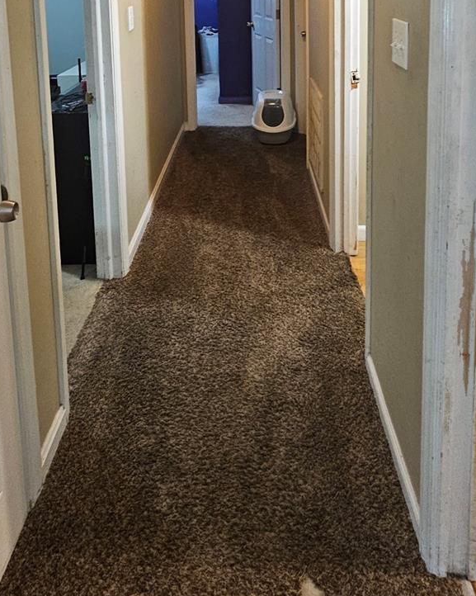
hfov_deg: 53.1
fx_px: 476
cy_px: 35
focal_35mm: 27
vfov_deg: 53.9
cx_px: 233
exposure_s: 1/30
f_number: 2.2
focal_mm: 2.2
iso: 500
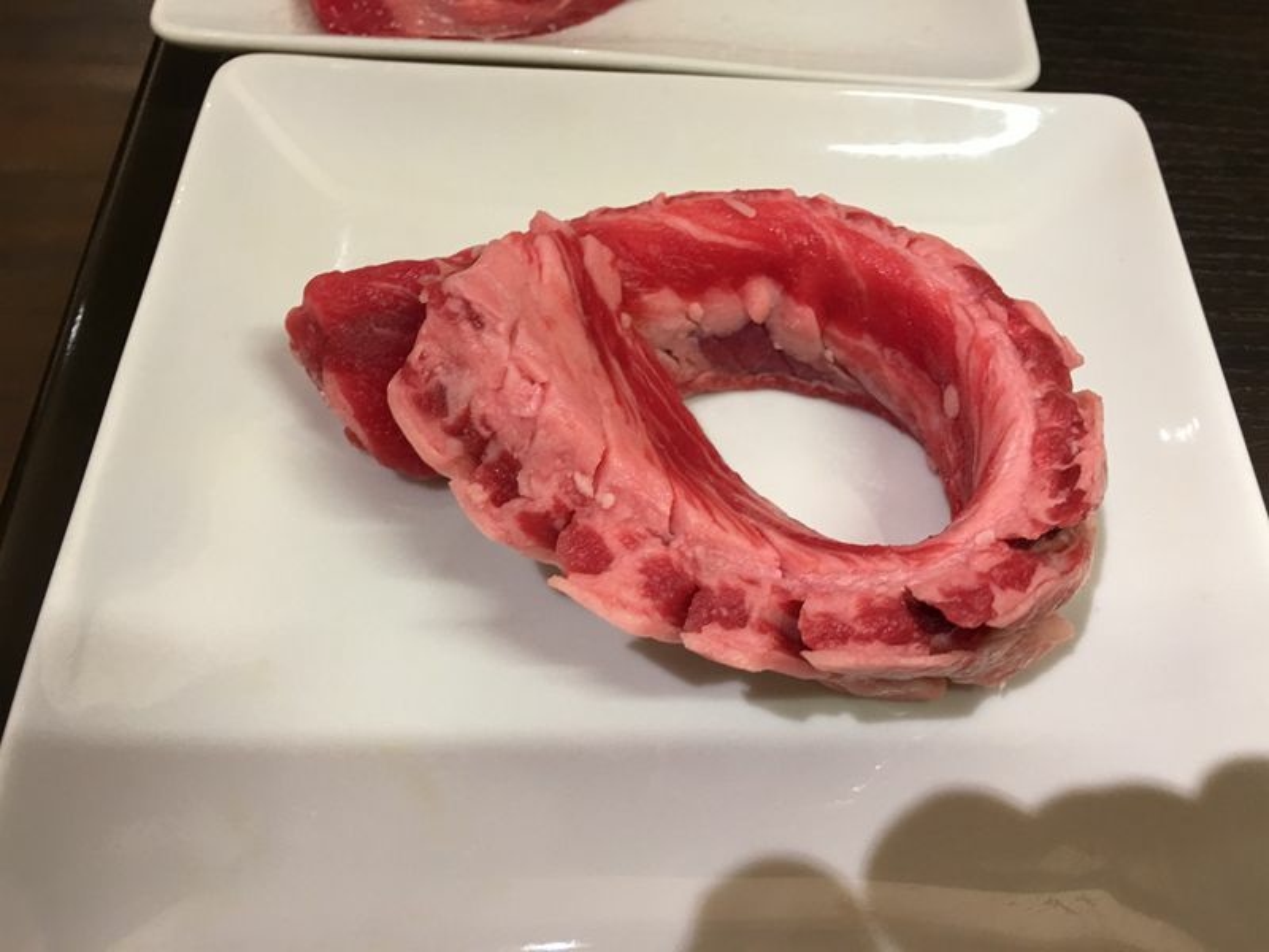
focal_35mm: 29
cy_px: 476
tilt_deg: -57.6
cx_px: 634
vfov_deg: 48.2
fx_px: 1063
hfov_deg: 61.7
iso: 40
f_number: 2.2
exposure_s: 1/15
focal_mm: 4.15
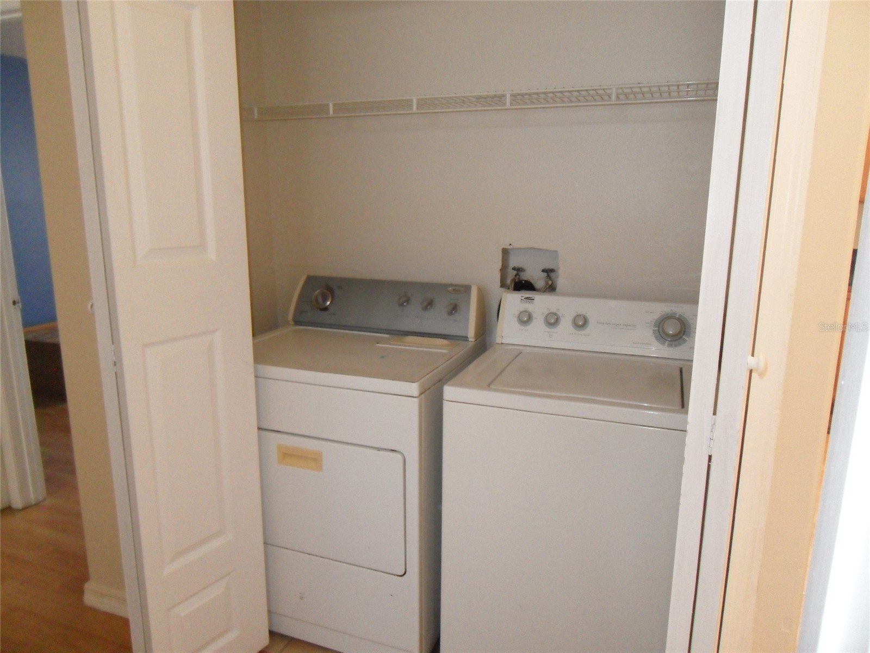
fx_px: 603
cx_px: 435
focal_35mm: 24
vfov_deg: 56.8
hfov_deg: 71.6
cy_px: 326
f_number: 2.8
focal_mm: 4.3
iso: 400
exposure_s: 1/45
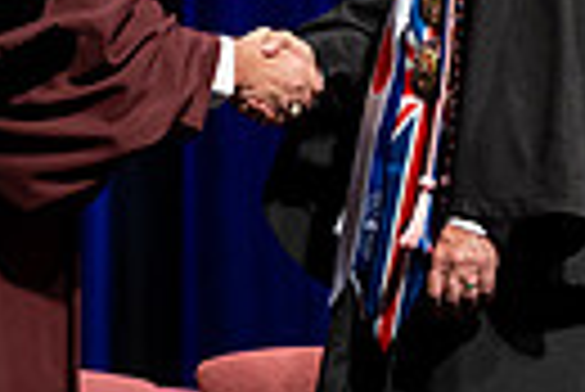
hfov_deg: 6.6
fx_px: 5076
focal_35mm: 312
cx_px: 212
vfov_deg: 4.4
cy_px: 367
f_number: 2.8
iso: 640
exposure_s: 1/250
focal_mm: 70
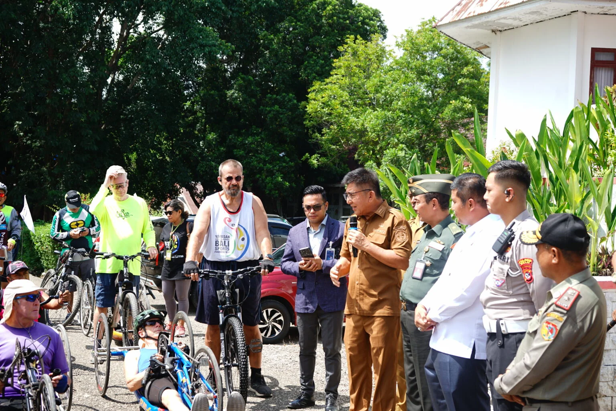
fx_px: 787
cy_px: 206
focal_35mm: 46
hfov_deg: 42.7
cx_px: 308
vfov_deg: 29.2
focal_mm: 46
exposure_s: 1/125
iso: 64
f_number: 5.6
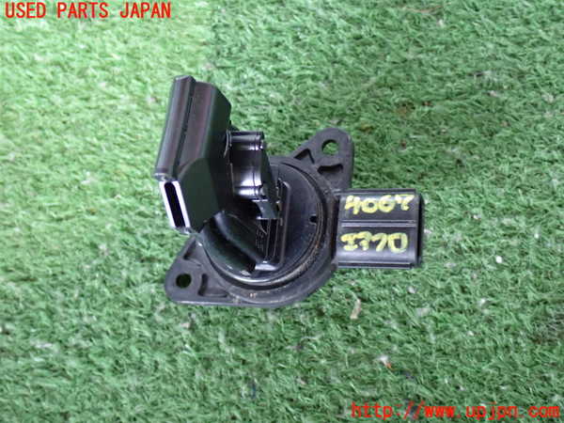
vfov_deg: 30.9
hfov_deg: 40.4
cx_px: 282
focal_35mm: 47
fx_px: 766
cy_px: 212
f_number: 3.1
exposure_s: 1/15
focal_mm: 8.4
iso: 800
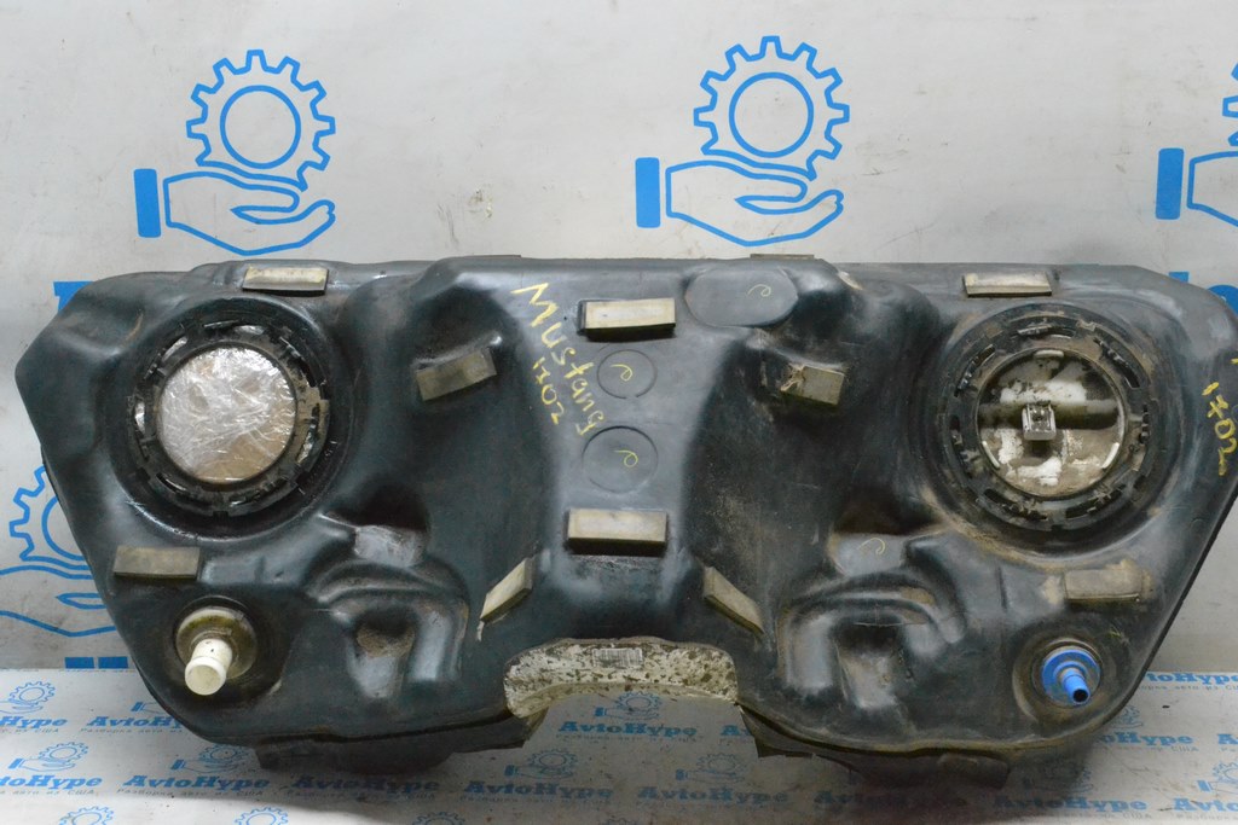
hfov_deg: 41.1
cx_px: 619
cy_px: 412
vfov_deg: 28.1
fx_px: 1651
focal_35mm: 48
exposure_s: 1/160
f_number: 10
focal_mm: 32
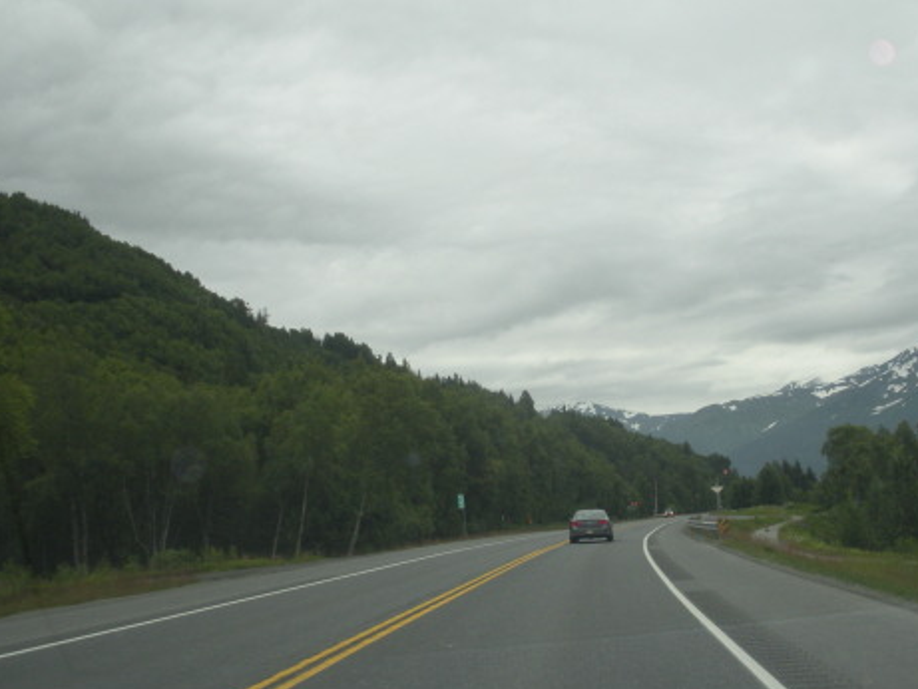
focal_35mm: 50
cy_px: 364
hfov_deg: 37.8
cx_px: 595
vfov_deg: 29.1
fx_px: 1326
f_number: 3.5
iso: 88
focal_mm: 6.3
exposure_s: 1/350
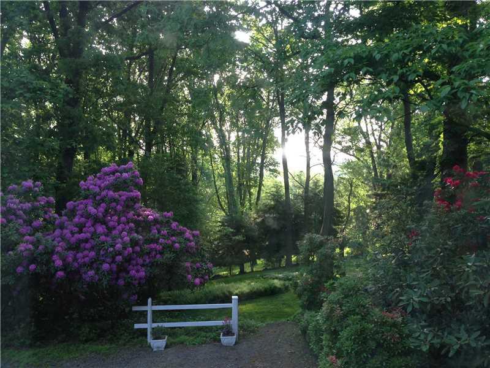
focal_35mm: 33
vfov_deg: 42.9
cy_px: 184
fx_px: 467
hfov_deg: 55.4
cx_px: 245
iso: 80
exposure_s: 1/120
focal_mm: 4.13
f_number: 2.4
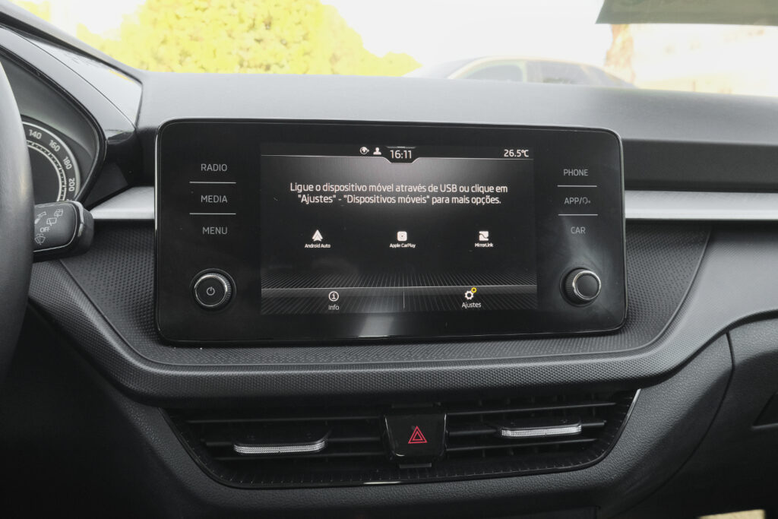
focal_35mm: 31
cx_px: 389
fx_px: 670
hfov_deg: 60.3
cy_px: 260
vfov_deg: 42.3
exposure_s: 1/80
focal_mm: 20.9
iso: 2000
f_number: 8
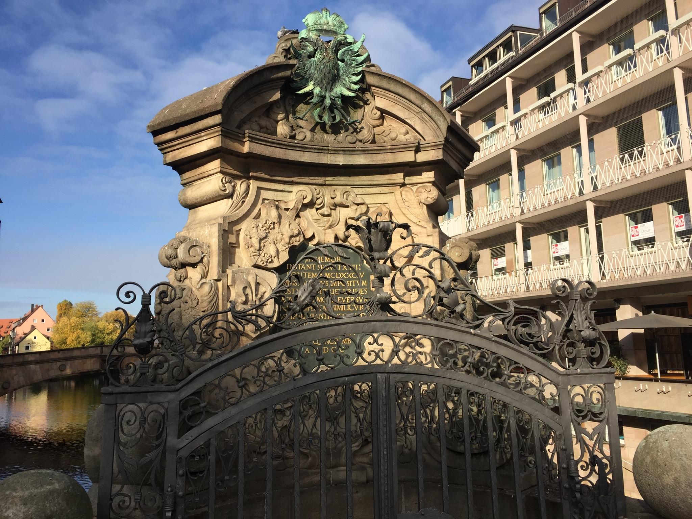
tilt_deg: +9.3
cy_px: 260
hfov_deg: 61.7
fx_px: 580
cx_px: 346
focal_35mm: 29
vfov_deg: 48.2
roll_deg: -0.6
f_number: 2.2
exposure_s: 1/1464
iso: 32
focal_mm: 4.15
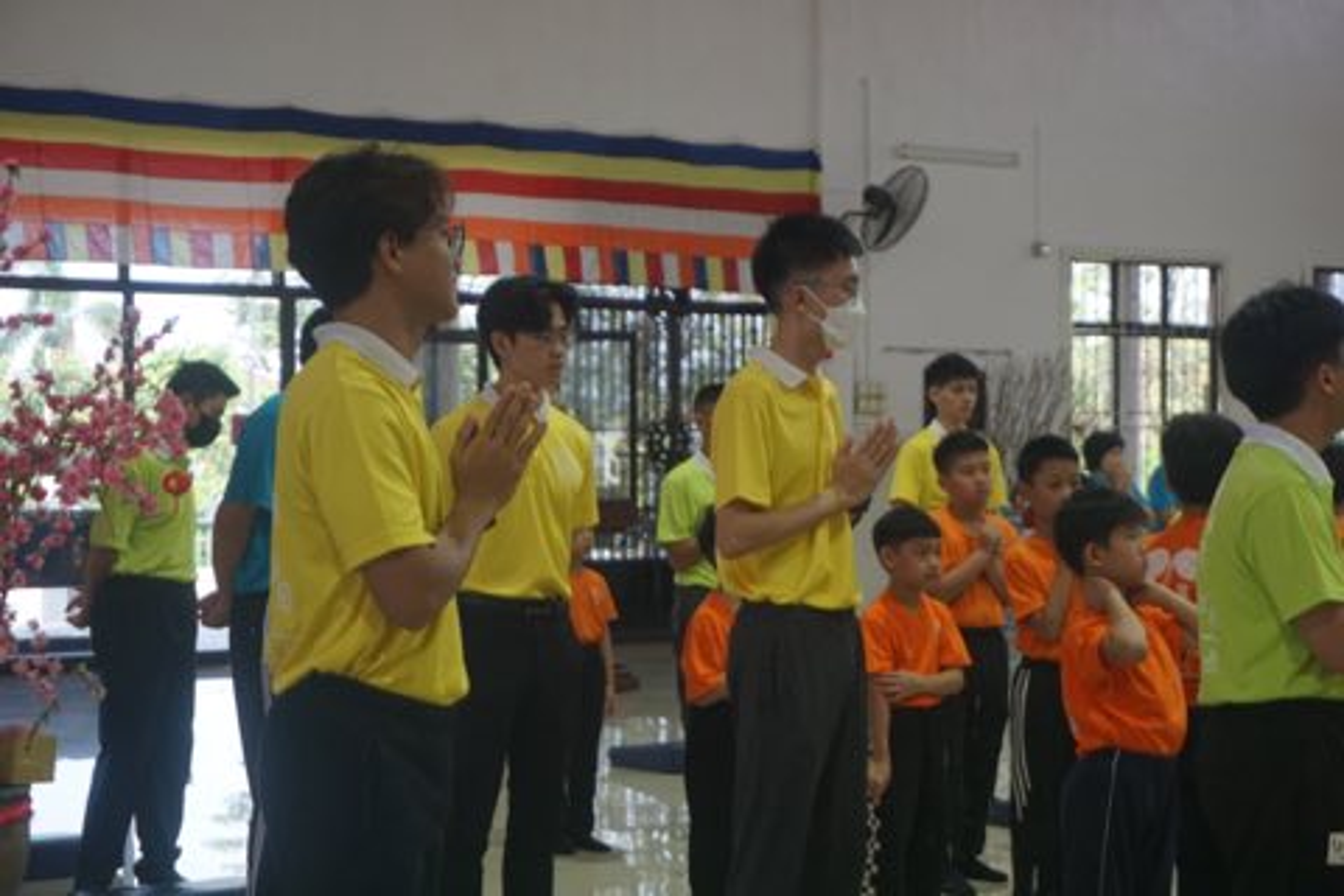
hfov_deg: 27.0
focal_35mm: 75
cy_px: 448
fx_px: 2800
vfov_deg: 18.2
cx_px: 672
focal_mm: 50
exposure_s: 1/80
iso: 640
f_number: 5.6
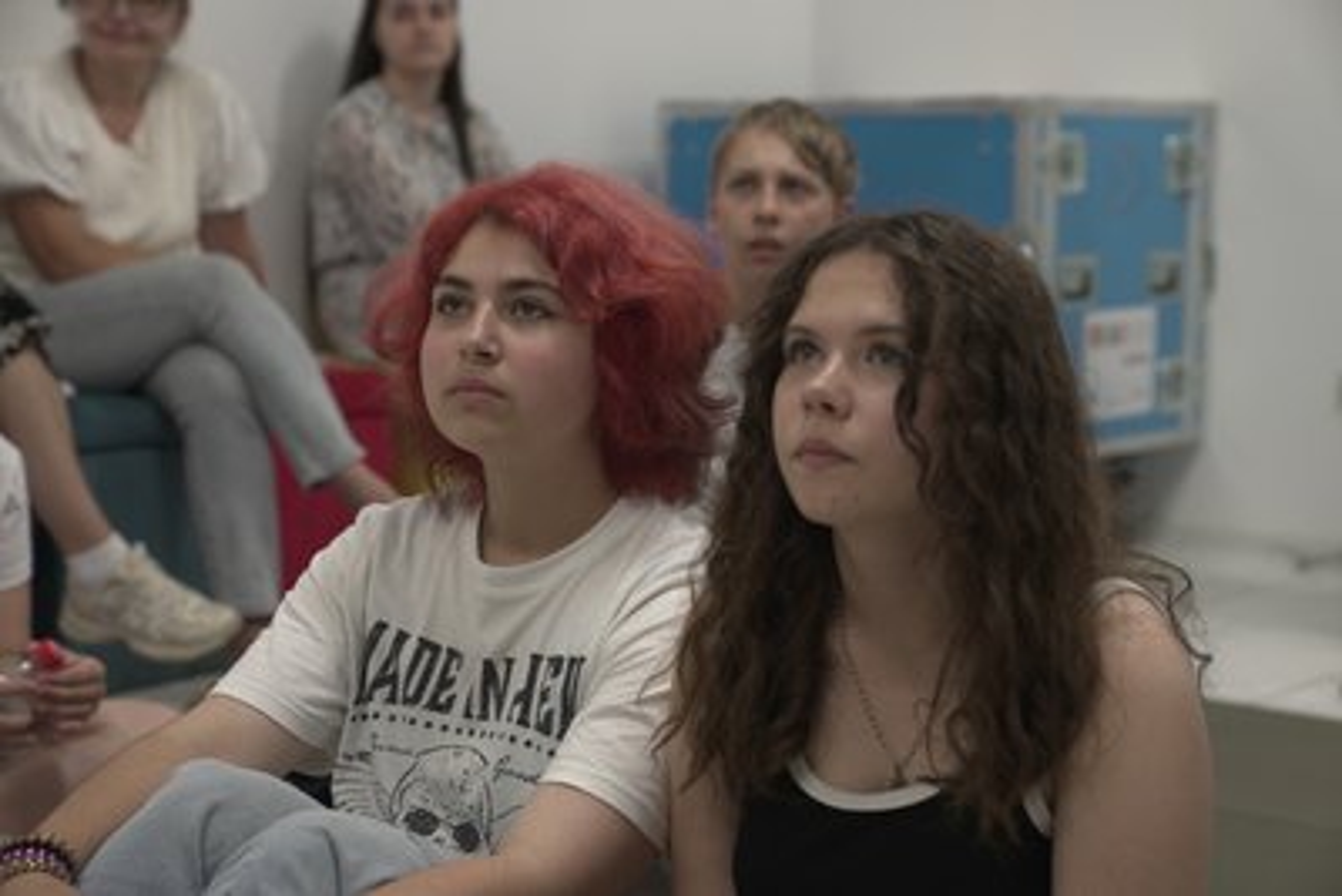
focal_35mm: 69
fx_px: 2573
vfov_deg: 19.7
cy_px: 448
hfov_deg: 29.2
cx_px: 671
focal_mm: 69
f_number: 4
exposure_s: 1/125
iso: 500
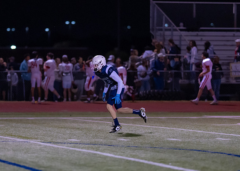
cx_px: 93
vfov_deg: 4.9
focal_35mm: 294
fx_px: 2006
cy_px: 79
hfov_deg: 6.8
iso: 2500
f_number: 1.8
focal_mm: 135
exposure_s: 1/1250
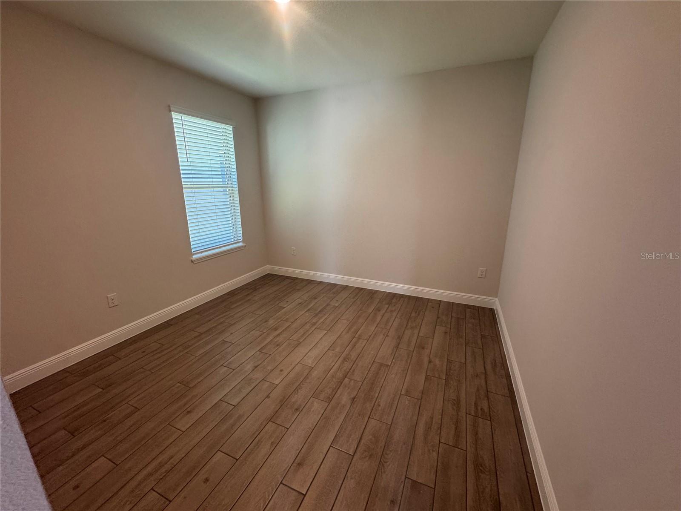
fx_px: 275
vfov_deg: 85.7
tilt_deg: -16.0
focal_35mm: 14
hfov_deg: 102.1
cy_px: 256
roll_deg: +0.7
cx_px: 340
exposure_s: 1/60
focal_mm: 2.22
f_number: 2.2
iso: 250
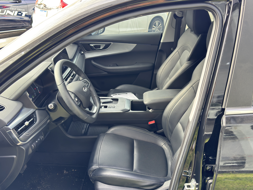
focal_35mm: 35
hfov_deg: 52.6
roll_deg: +0.1
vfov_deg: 40.7
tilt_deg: -25.0
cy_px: 95
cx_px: 126
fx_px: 256
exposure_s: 1/117
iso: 125
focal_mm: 6.76
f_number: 1.78
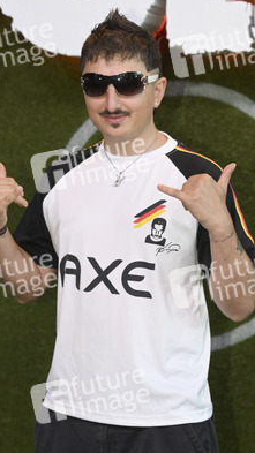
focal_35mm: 82
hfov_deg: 14.7
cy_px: 224
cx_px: 123
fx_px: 986
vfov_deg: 25.9
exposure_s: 1/250
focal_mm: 77
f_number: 4.5
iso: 800
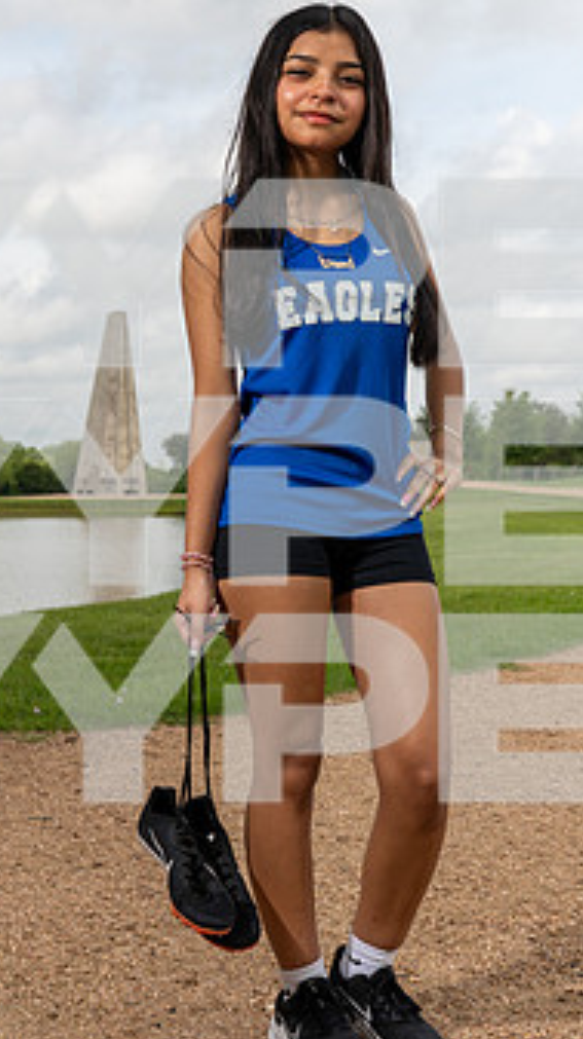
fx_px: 1735
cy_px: 493
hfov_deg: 19.0
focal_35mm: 63
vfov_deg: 33.3
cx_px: 194
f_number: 8
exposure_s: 1/250
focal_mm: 45
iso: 100
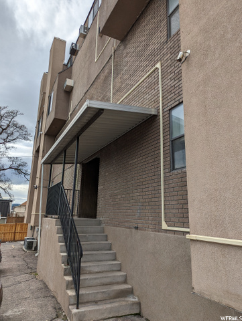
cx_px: 121
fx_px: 223
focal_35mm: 24
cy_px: 160
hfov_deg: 56.9
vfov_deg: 71.5
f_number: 1.85
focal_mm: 6.81
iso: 21
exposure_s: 1/1919
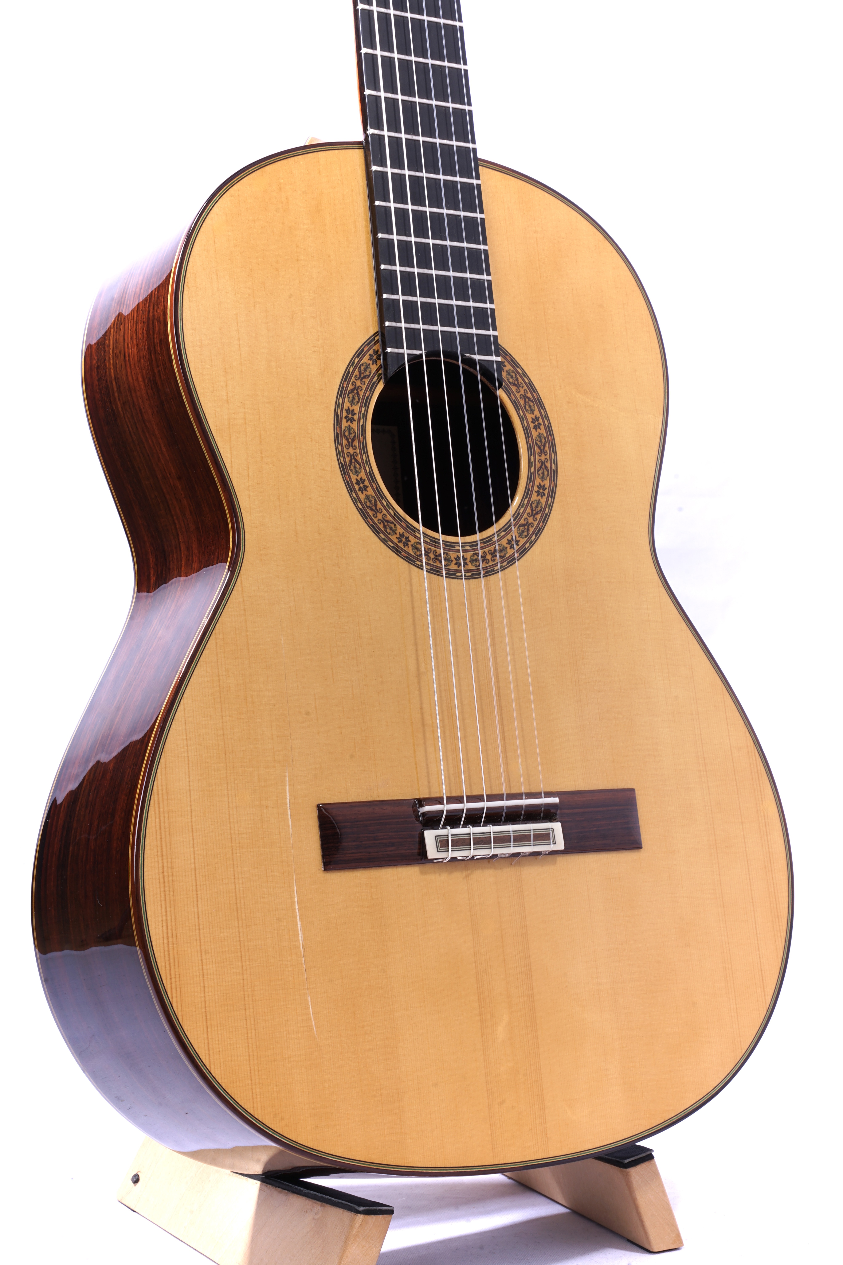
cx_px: 422
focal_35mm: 67
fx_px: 2353
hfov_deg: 20.3
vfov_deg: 30.1
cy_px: 632
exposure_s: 1/50
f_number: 22
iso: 100
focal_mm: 67
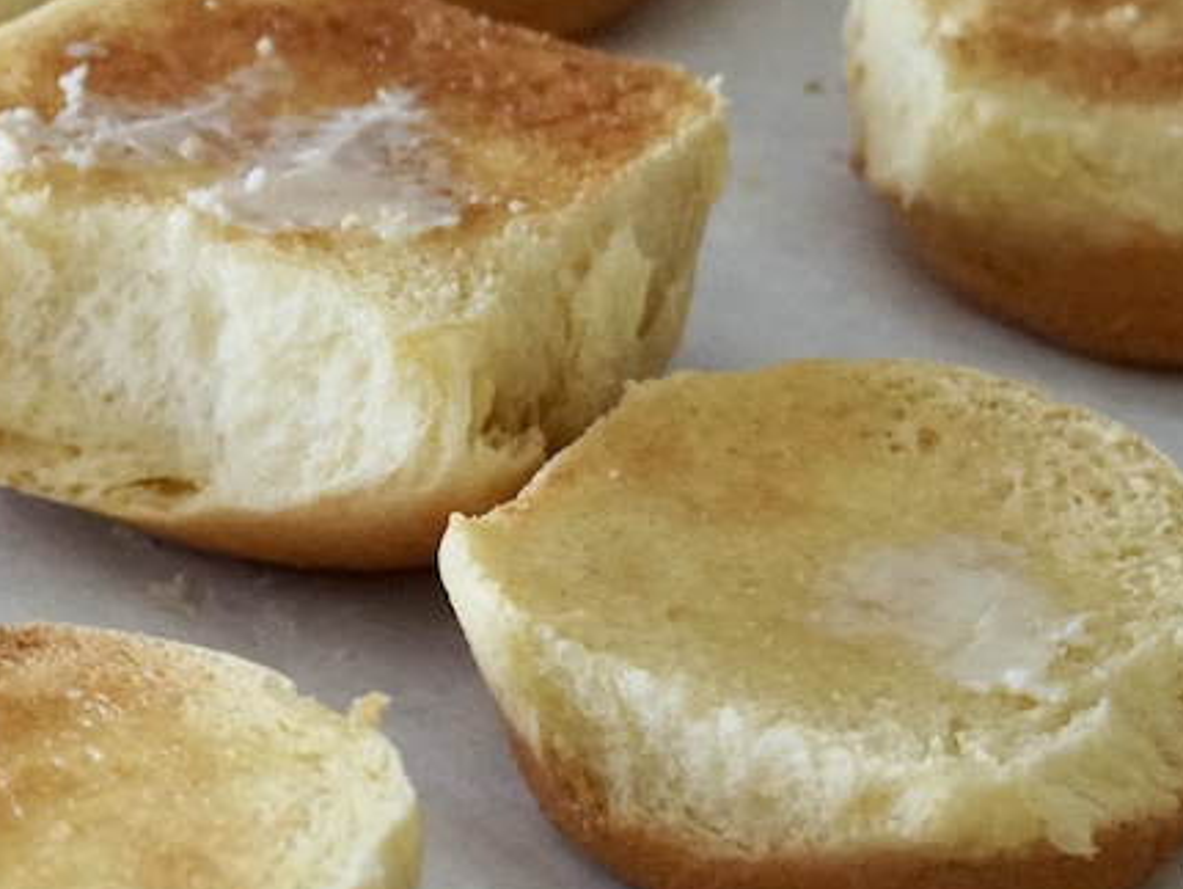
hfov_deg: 8.6
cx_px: -121
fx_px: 7777
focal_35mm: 227
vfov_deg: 6.5
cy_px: 607
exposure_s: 1/160
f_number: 5
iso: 4000
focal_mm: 53
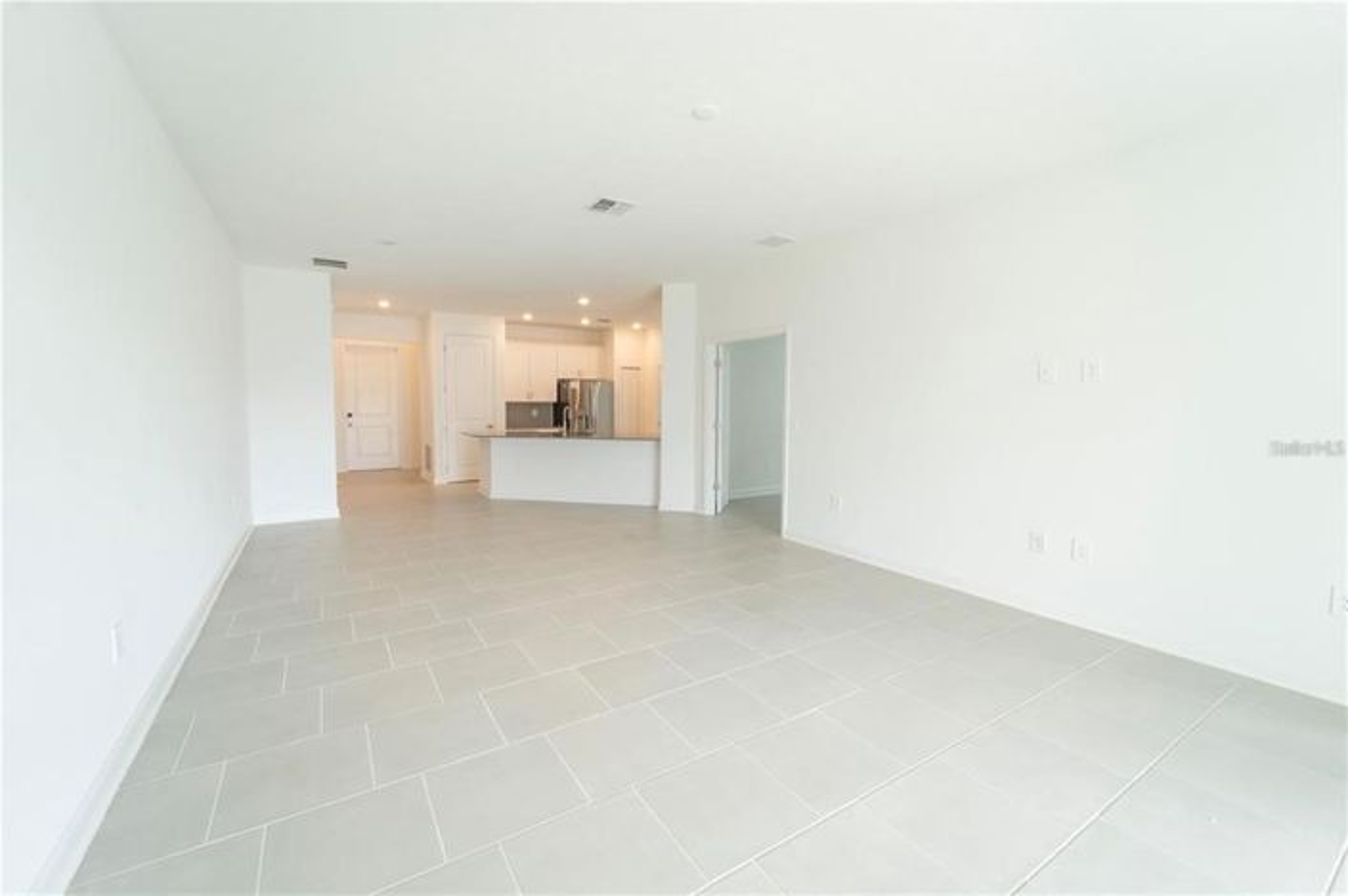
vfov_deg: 81.1
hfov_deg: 104.3
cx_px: 674
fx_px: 524
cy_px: 448
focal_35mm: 14
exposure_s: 1/60
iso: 640
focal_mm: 14
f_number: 9
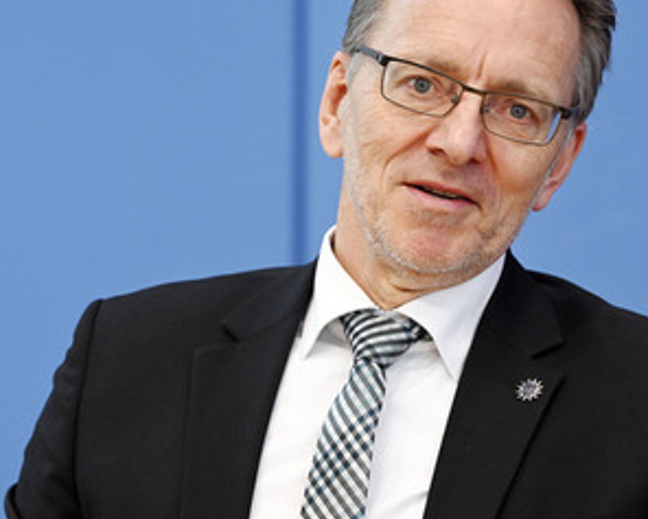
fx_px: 5065
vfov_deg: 5.9
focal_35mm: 264
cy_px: 210
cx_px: 443
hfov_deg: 7.3
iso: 3200
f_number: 5.6
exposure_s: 1/640
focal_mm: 185
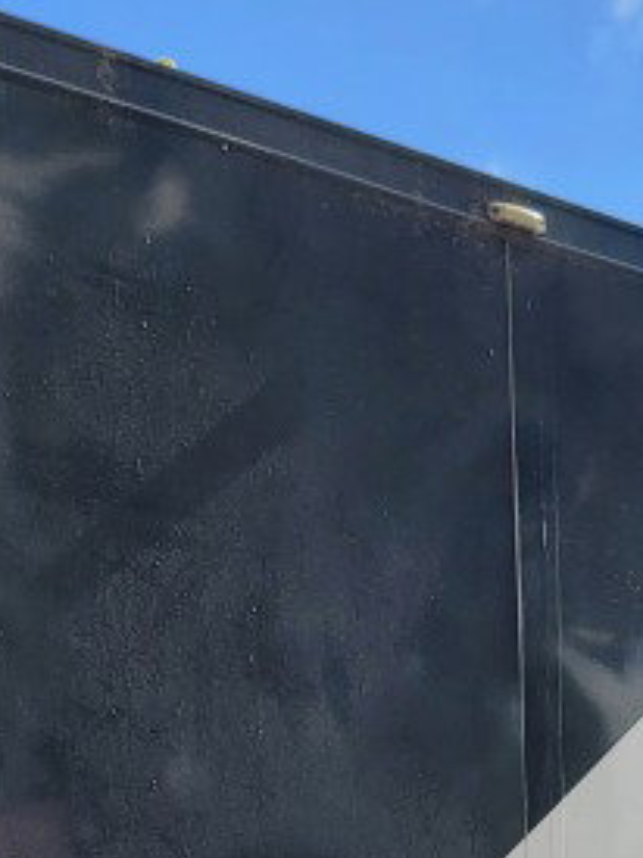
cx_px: 646
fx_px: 1760
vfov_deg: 23.4
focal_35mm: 71
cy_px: 1190
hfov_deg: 20.1
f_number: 1.8
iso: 16
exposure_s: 1/519
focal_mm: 6.7
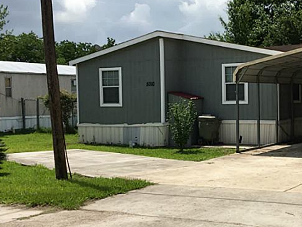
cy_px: 131
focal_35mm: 61
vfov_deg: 24.0
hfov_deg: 30.9
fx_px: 532
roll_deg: +1.0
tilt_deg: -2.4
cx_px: 244
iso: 25
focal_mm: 4.15
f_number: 2.2
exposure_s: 1/2262
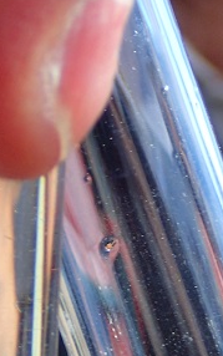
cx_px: -30
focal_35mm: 222
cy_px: 345
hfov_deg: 5.9
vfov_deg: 9.4
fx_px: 2157
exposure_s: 1/160
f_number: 5
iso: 100
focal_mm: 11.78
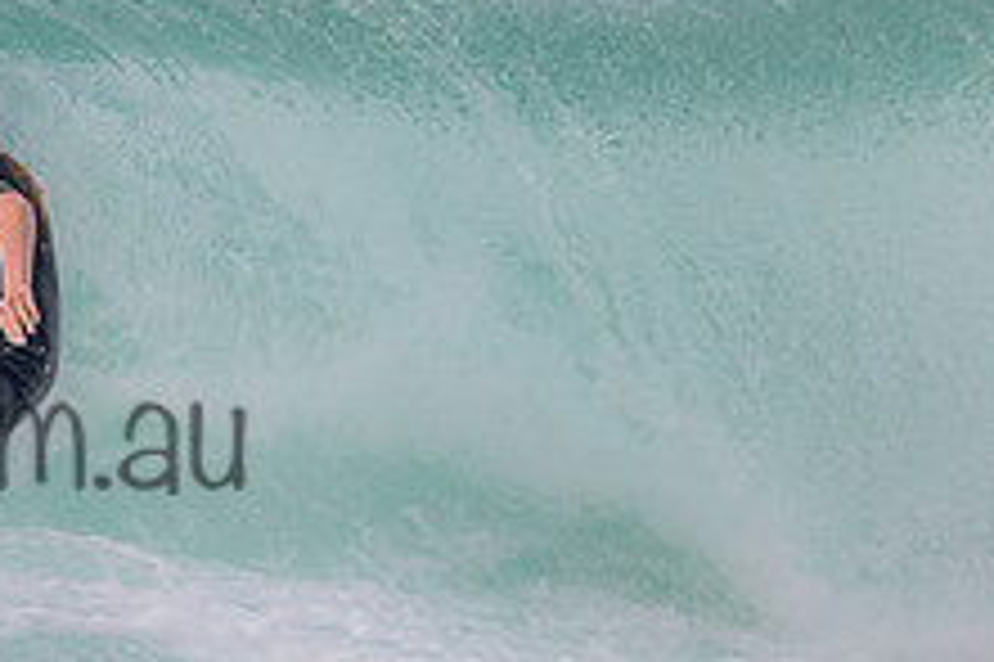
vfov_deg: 0.7
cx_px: -102
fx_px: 52531
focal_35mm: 1904
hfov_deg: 1.1
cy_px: 300
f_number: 11
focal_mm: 660
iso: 1250
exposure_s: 1/2000
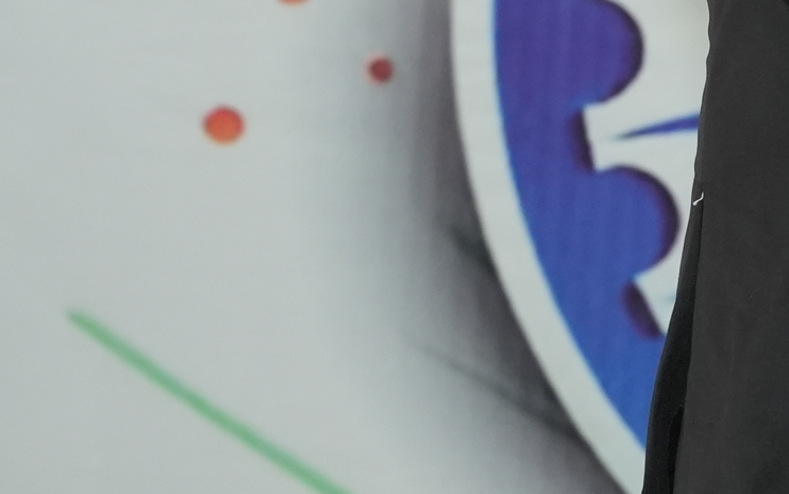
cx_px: 1569
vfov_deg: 6.2
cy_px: -125
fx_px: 4514
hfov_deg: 9.4
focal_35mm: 210
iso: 2000
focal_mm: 43.6
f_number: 4.5
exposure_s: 1/200
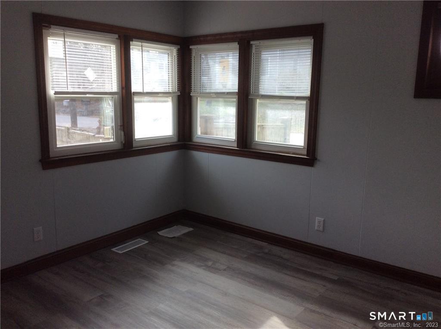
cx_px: 220
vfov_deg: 44.0
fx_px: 407
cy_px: 164
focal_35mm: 32
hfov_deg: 56.9
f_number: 2.4
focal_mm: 3.3
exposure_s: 1/139
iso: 32
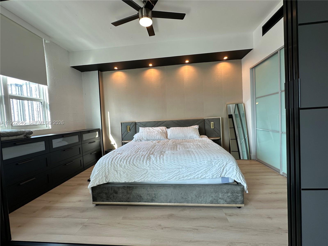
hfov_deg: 102.1
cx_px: 164
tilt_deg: -1.6
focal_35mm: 14
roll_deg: +2.8
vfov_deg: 85.7
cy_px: 123
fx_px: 133
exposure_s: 1/120
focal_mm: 2.22
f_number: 2.2
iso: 50
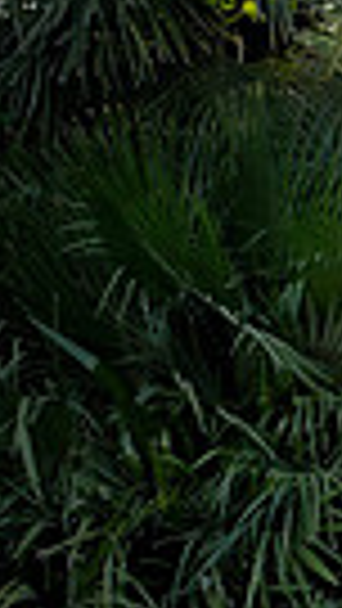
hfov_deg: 8.7
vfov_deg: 22.6
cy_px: 628
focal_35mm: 90
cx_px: 1260
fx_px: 1450
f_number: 2.8
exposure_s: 1/400
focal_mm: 20
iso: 125
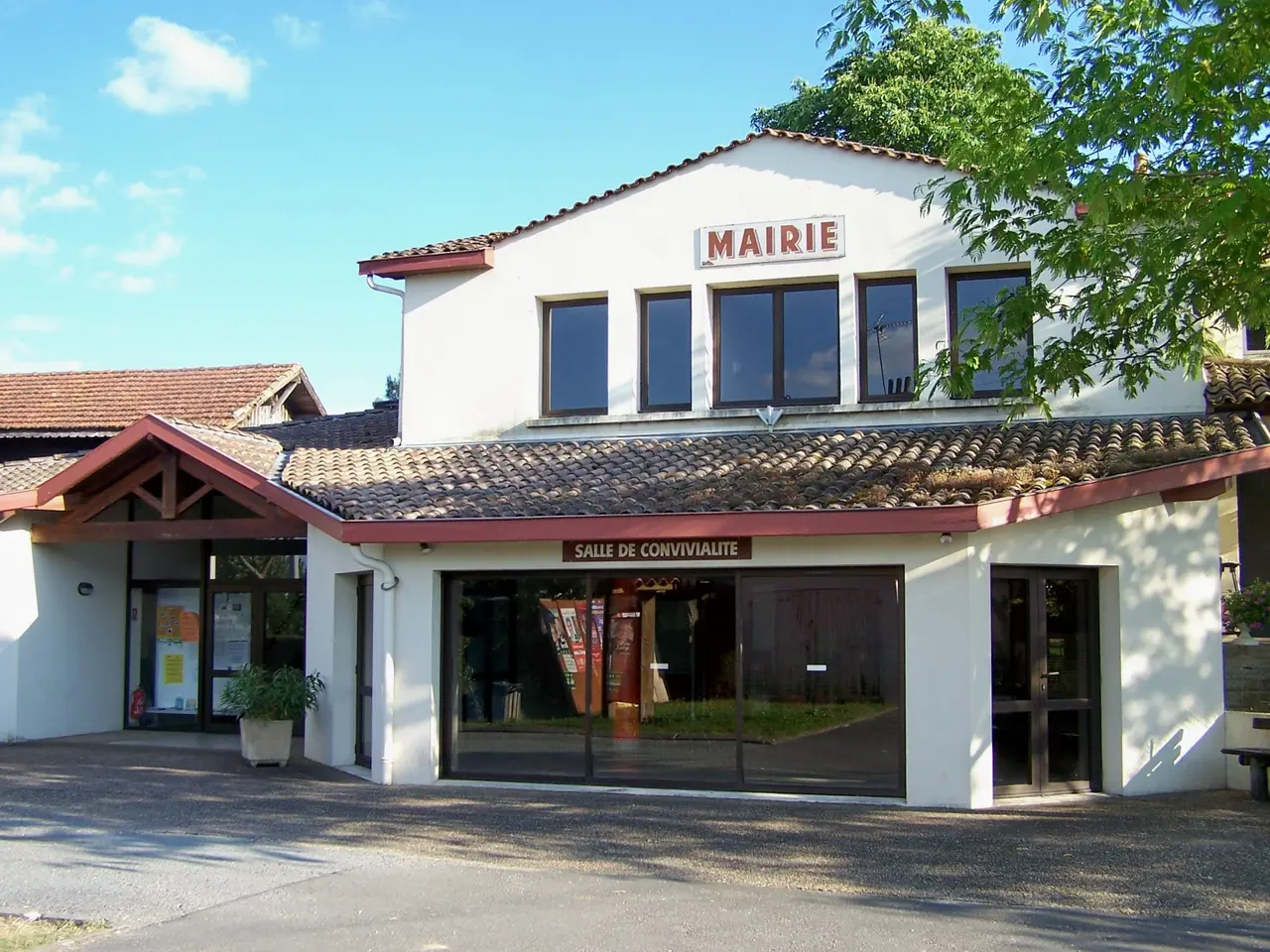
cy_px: 476
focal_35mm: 38
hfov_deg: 49.0
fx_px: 1394
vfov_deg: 37.7
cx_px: 635
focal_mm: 6.3
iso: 80
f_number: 2.8
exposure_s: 1/350
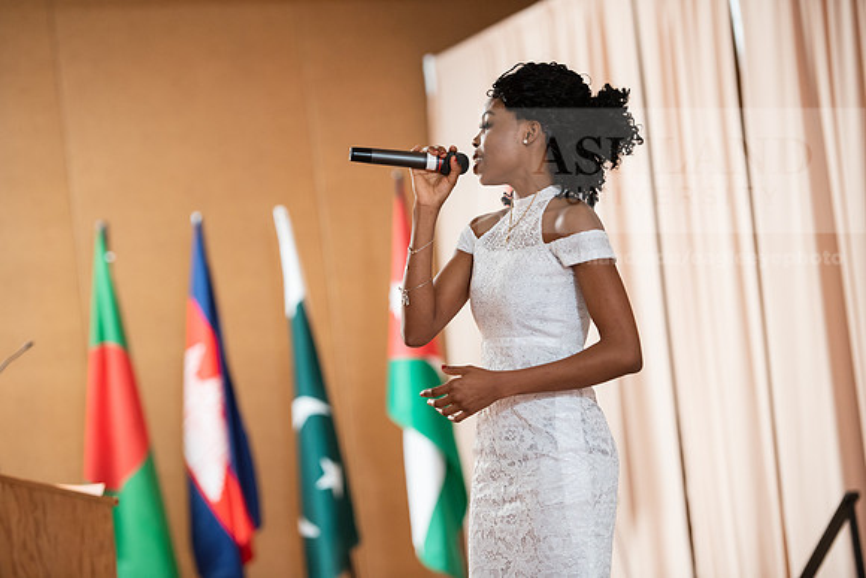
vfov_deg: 11.2
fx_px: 2935
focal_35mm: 122
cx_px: 433
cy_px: 289
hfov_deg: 16.8
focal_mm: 122
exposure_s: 1/200
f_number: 2.8
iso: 2000
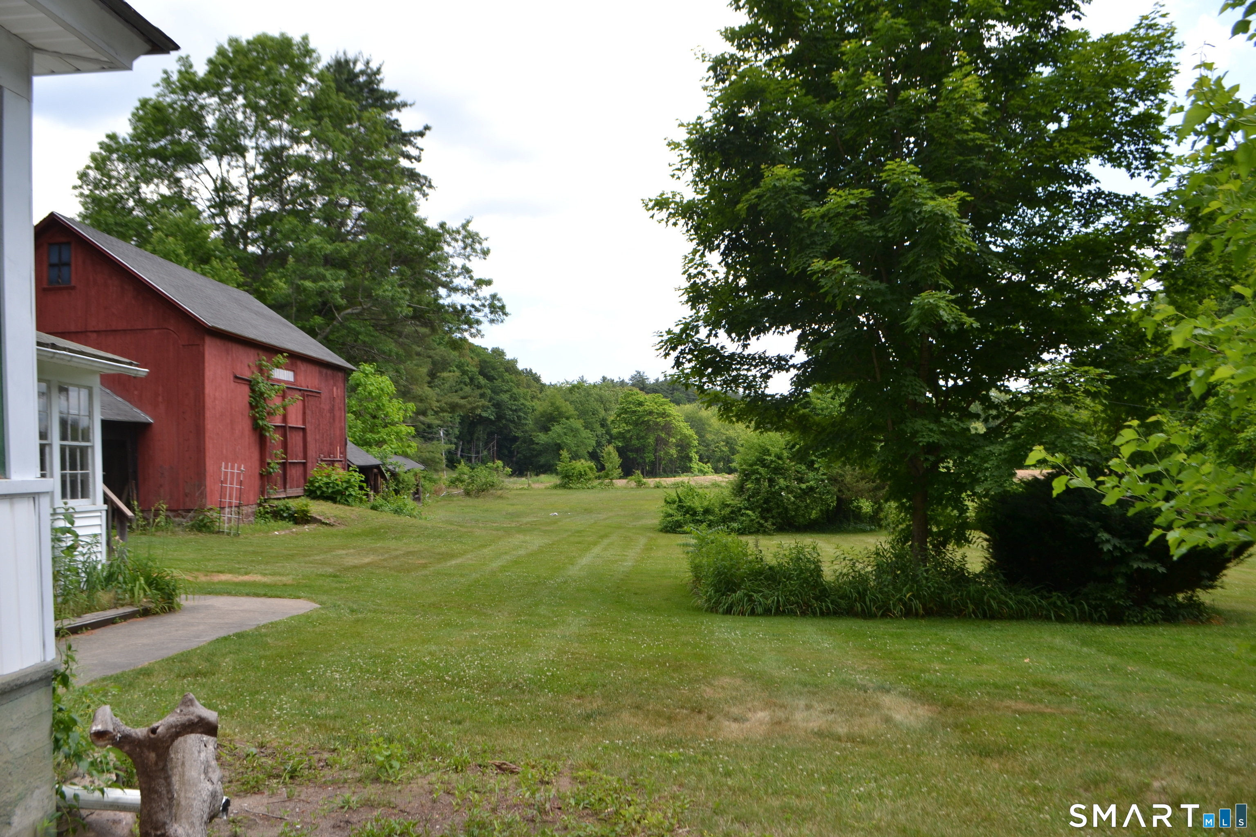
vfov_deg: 47.9
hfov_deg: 67.4
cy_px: 418
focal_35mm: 27
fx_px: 942
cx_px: 628
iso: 100
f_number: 5.6
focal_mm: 18
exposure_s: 1/200
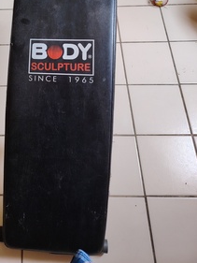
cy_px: 52
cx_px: 41
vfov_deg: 45.4
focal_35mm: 39
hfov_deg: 35.7
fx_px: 296
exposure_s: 1/33.3
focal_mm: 5.25
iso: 522
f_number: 1.75
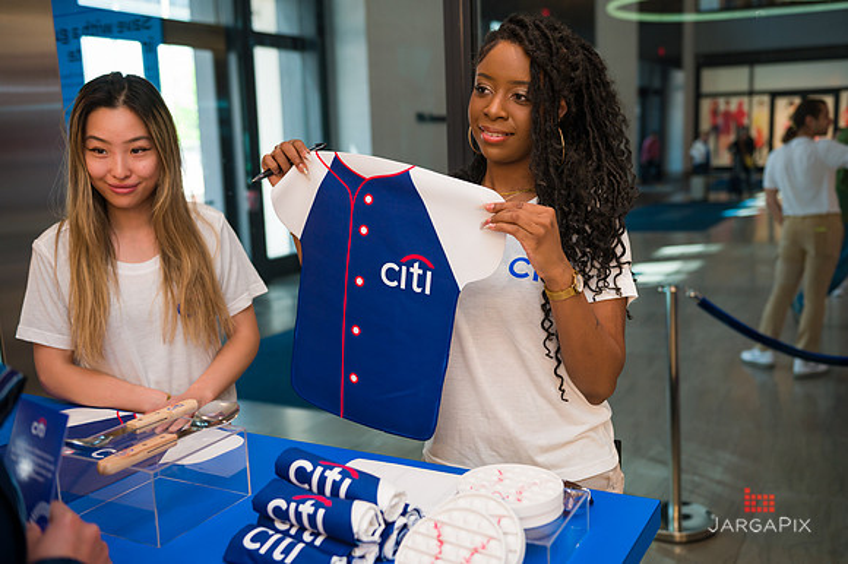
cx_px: 424
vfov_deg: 37.8
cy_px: 282
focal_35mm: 35
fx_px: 824
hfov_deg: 54.5
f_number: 4
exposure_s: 1/200
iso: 400
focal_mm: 35
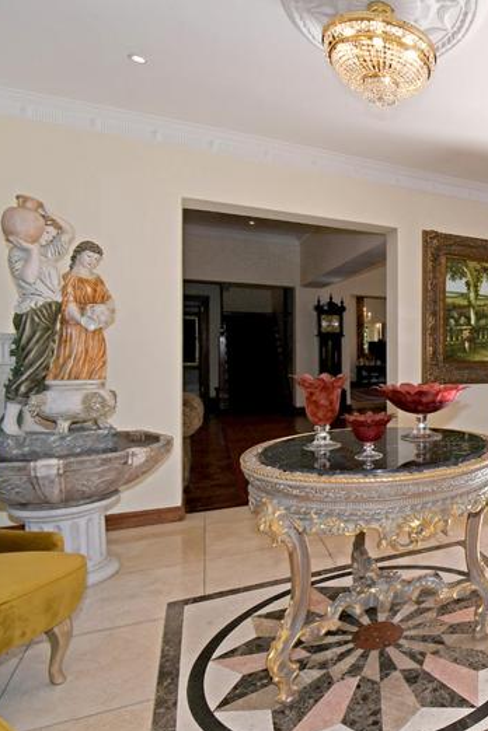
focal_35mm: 23
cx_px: 524
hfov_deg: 43.8
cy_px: 372
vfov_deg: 76.1
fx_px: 468
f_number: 10
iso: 160
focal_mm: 10
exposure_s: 1/60
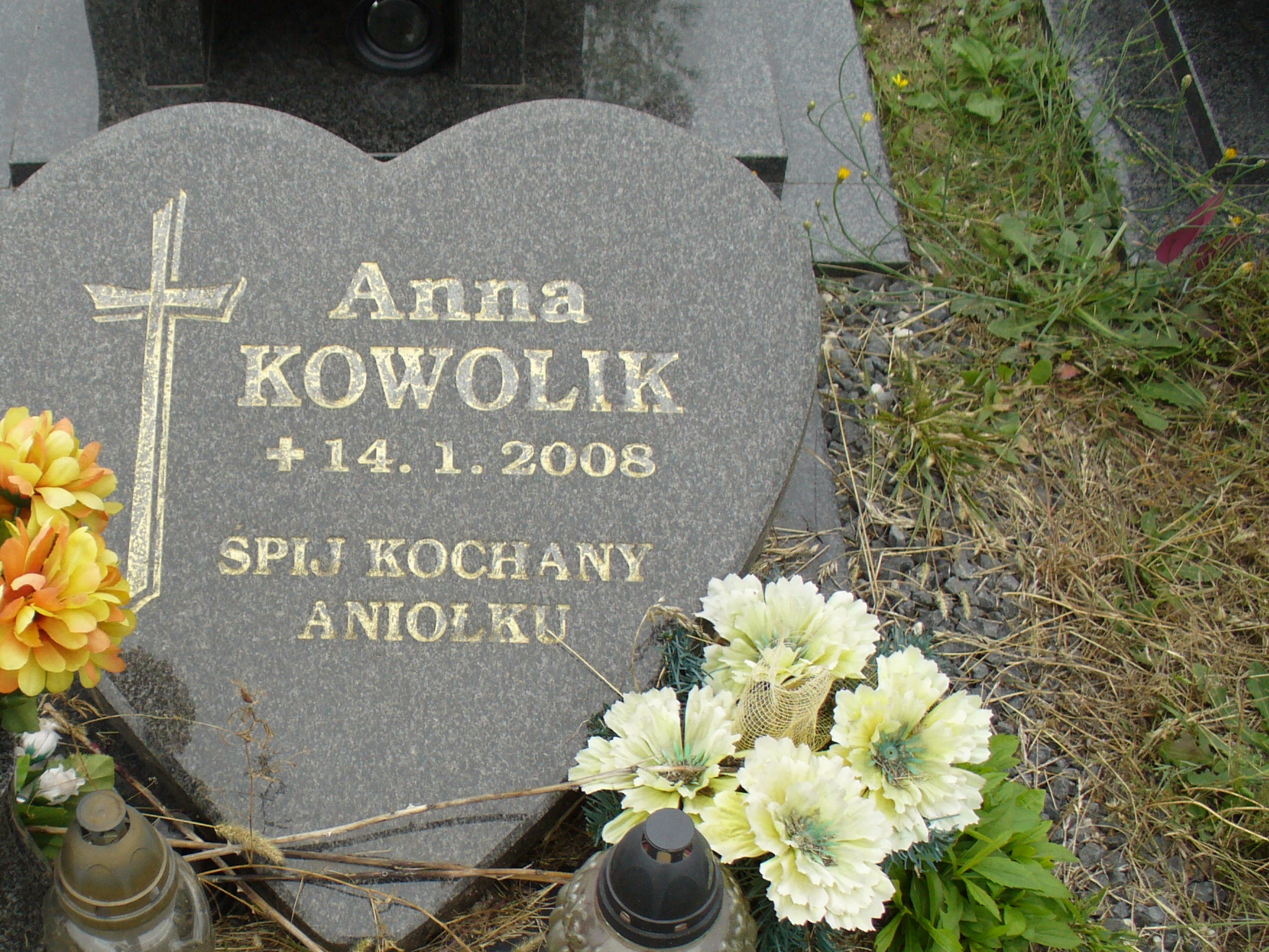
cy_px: 665
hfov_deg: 34.9
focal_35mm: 54
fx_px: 1980
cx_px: 352
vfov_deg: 26.8
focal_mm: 6.1
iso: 80
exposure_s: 1/250
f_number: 2.8
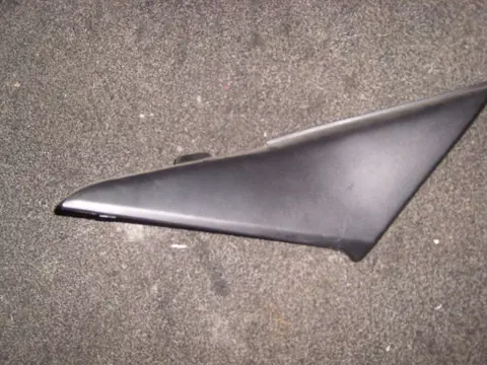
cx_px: 244
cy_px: 182
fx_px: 492
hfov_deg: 52.6
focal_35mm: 35
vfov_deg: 40.7
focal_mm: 5.8
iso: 50
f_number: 2.8
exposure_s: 1/30
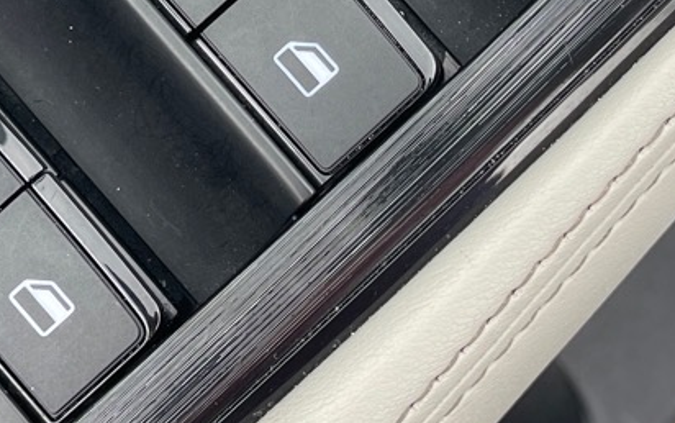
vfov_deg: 12.1
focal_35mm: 107
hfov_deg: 19.4
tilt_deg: -56.0
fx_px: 1969
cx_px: 329
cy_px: -44
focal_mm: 5.1
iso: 32
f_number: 1.6
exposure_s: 1/121
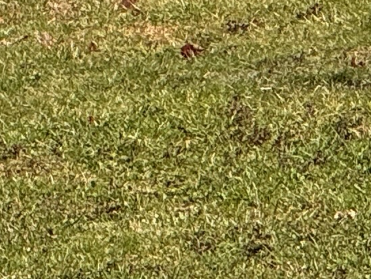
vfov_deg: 1.7
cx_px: -610
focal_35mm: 886
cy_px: -471
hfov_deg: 2.2
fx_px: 9500
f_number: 2.8
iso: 50
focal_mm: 15.66
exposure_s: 1/1689
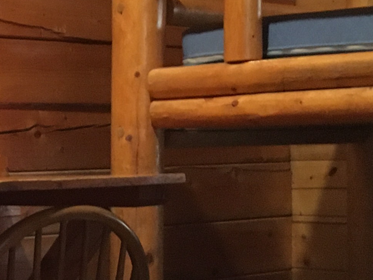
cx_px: -152
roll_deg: +1.8
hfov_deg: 15.4
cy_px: 249
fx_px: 1293
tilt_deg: -3.5
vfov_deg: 12.3
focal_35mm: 120
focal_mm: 4.15
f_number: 2.2
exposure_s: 1/15
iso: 250
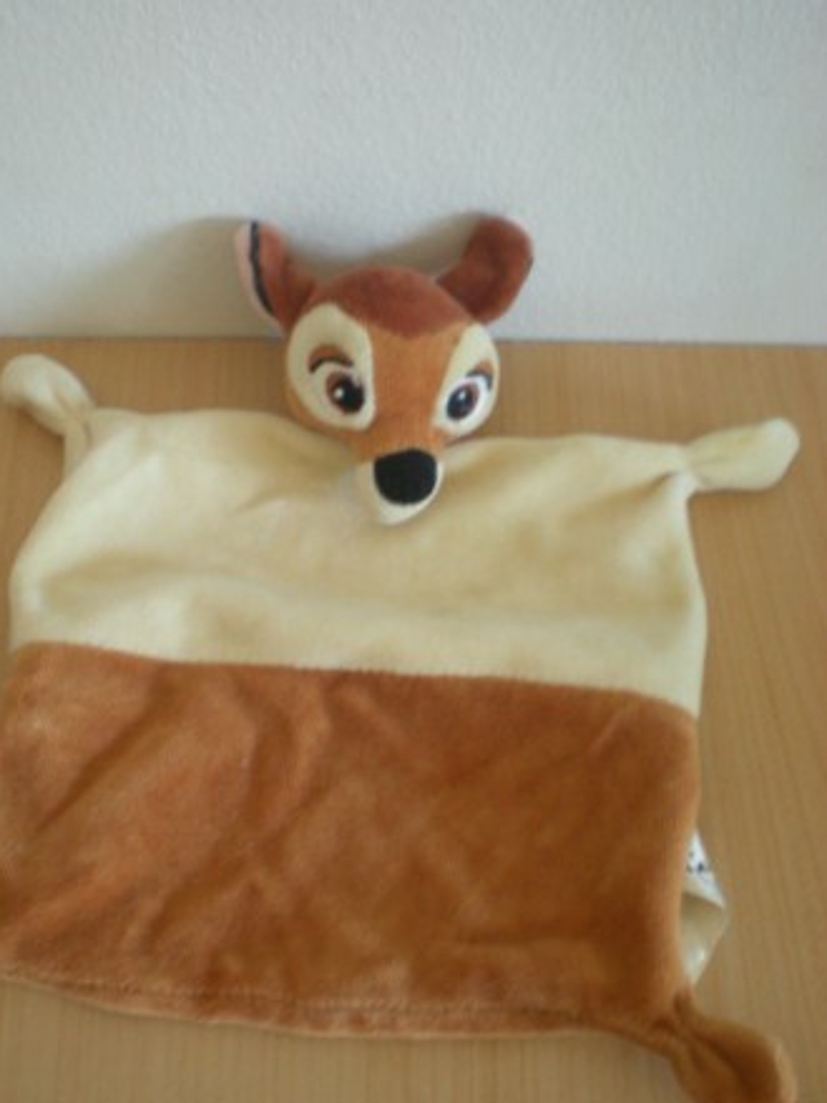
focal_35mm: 45
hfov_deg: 32.1
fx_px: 1434
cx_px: 347
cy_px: 608
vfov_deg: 42.0
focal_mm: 6.3
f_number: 3.1
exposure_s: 1/9.4
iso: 200
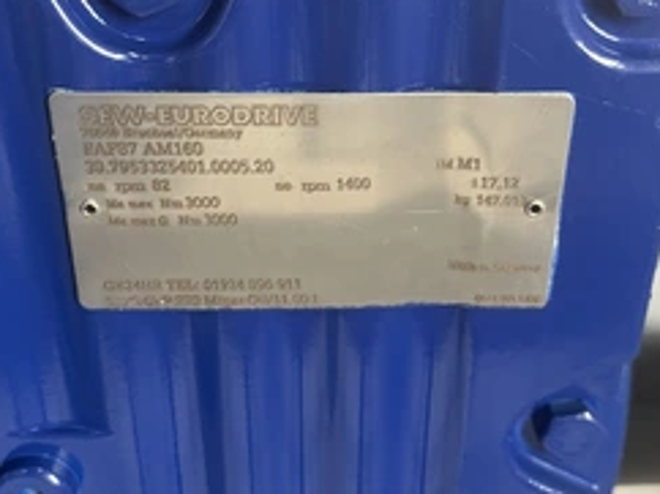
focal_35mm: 43
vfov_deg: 33.3
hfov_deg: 43.9
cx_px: 346
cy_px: 175
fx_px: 819
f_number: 1.6
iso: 400
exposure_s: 1/50
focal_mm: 5.1
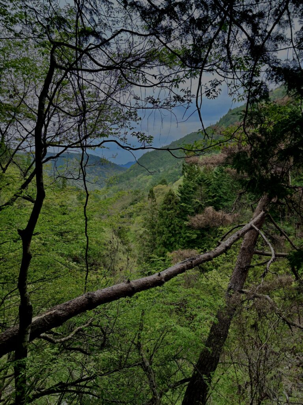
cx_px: 152
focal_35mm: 26
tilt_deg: -5.6
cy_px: 202
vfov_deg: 67.3
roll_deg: +2.6
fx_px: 303
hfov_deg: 53.1
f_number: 1.6
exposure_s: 1/557
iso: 64
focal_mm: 5.96
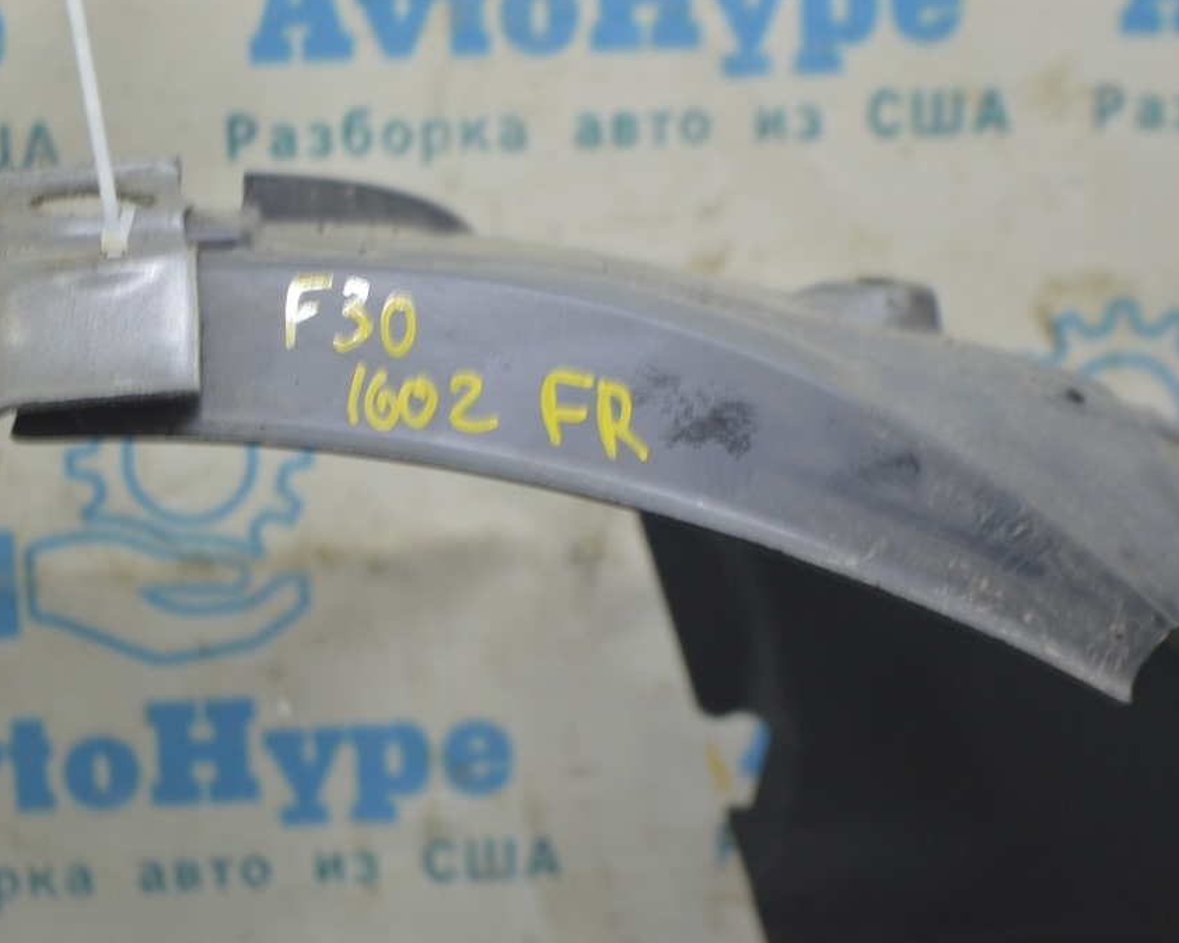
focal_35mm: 89
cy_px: 470
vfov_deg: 17.3
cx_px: 546
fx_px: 3104
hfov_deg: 21.5
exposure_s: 1/20
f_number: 5.6
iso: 400
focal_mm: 52
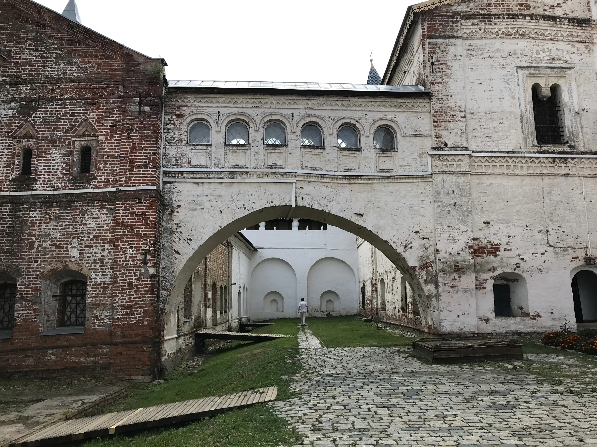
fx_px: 483
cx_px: 298
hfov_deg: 63.4
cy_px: 224
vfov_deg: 49.7
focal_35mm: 28
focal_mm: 3.99
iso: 20
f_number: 1.8
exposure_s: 1/1429
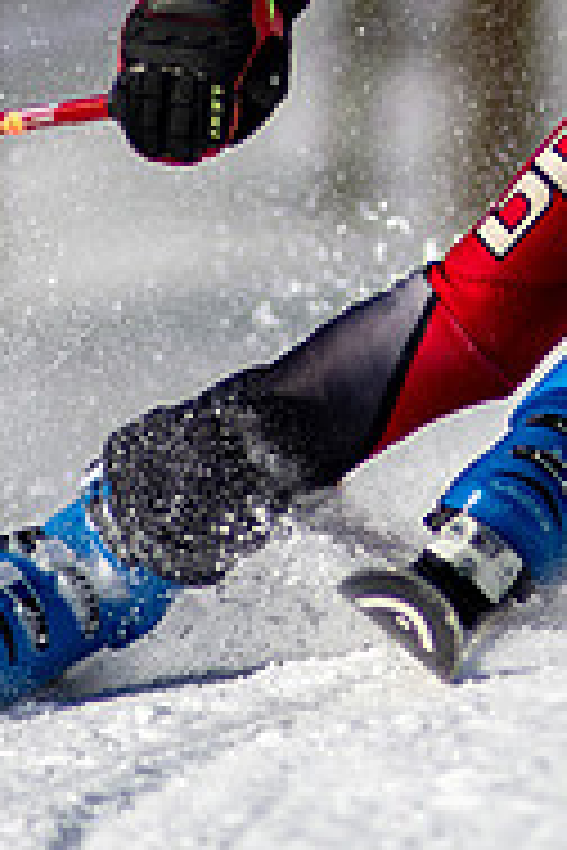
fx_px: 42829
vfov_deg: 1.1
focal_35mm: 1813
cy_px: -6
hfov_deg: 0.8
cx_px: 650
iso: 100
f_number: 2.8
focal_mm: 300
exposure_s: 1/6400
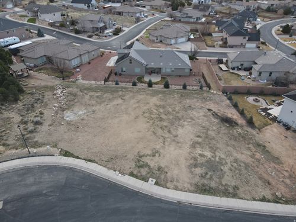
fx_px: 205
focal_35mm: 24
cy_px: 111
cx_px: 148
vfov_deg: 56.8
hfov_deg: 71.6
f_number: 2.8
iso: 100
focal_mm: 4.5
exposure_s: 1/100
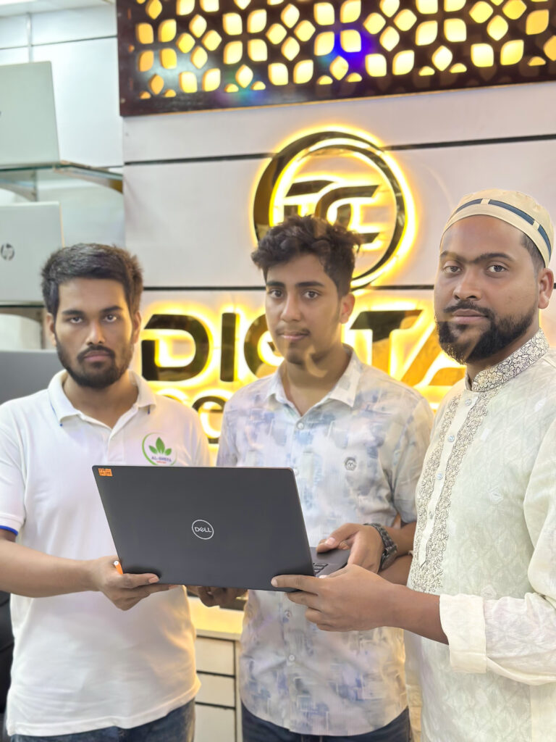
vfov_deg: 39.7
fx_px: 1028
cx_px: 278
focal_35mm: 48
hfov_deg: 30.3
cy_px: 371
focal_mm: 6.86
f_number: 1.78
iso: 125
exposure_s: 1/100
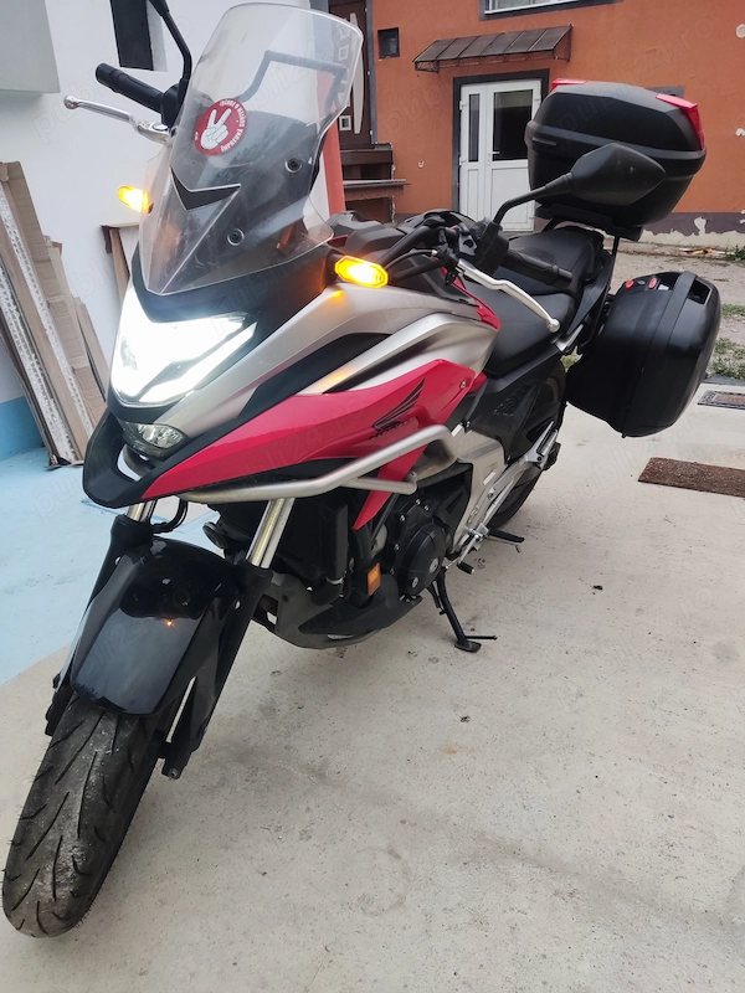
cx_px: 372
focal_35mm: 25
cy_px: 496
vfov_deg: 69.4
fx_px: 717
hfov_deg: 54.9
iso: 637
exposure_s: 1/50
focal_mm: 4.71
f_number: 1.79
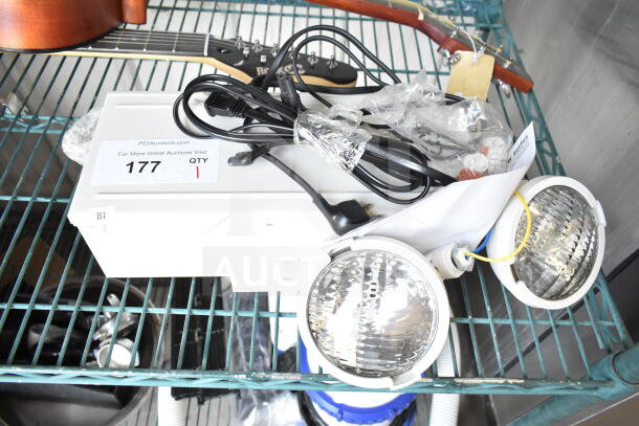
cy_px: 213
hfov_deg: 67.4
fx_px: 479
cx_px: 320
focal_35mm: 27
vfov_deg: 48.0
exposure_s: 1/100
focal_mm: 18
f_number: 5
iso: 1600
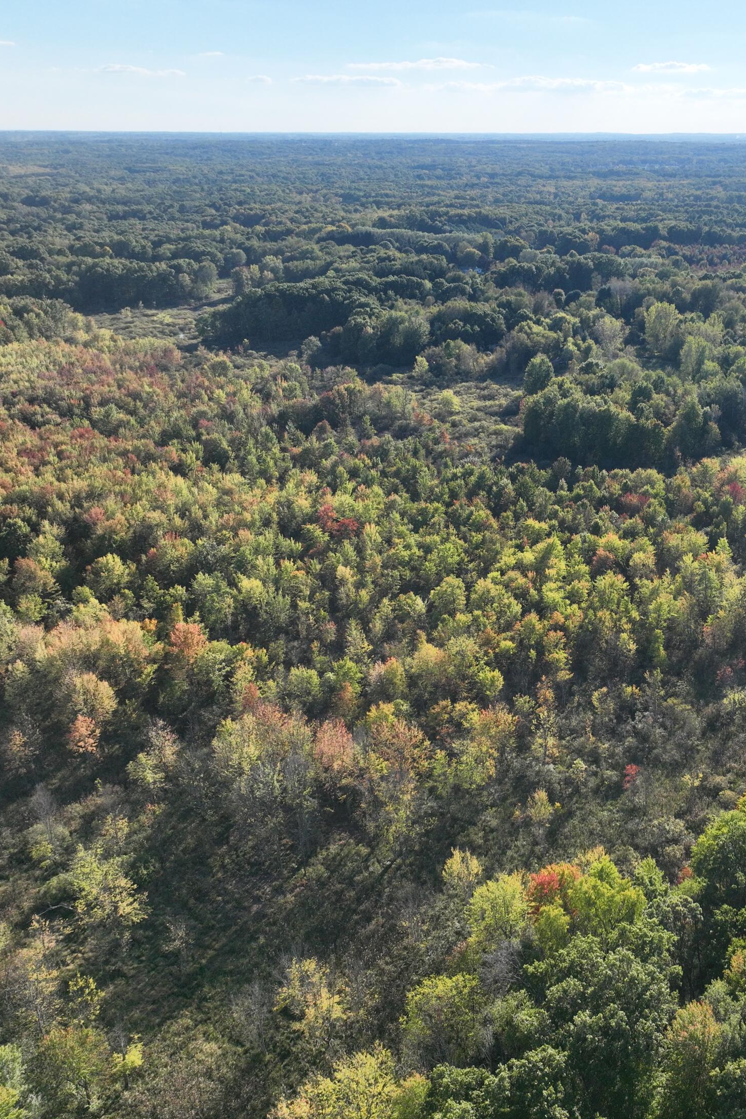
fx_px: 1056
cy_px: 554
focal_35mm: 34
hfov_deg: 36.8
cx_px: 651
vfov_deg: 55.8
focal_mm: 12.29
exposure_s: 1/2000
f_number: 4
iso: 100
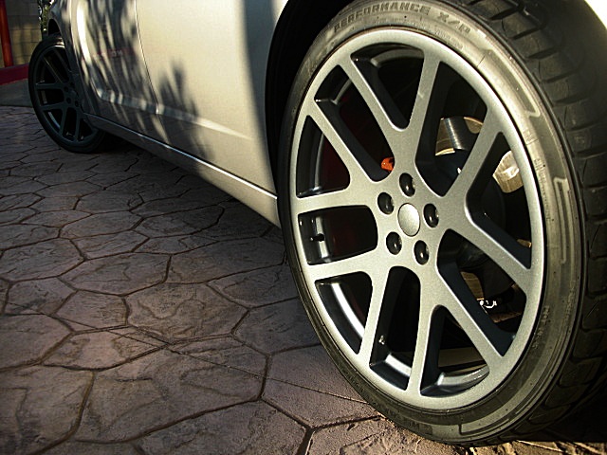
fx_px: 631
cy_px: 228
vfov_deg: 39.7
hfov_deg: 51.4
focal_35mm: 36
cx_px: 304
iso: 50
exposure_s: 1/250
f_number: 2.8
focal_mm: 6.3
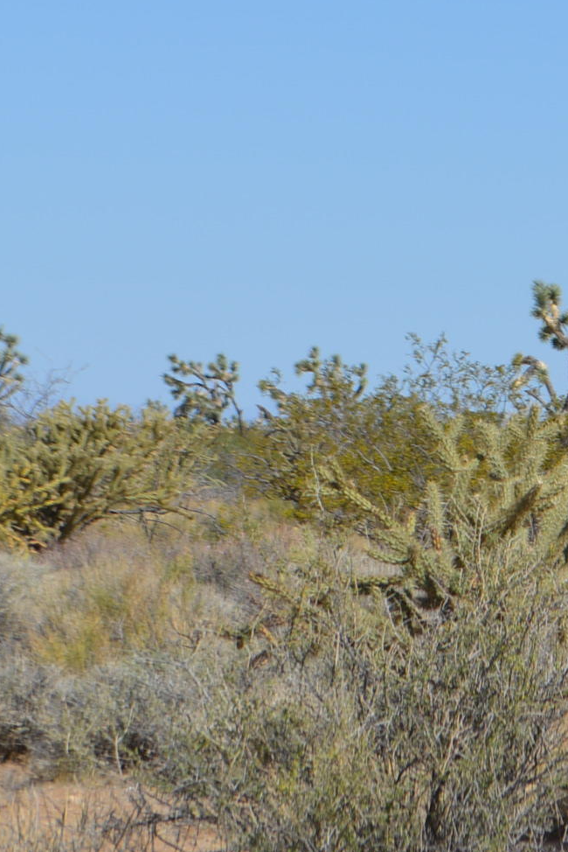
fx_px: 5996
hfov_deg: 5.4
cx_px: 885
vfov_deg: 8.1
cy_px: 17
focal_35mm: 254
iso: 100
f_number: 9
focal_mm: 55
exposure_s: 1/320
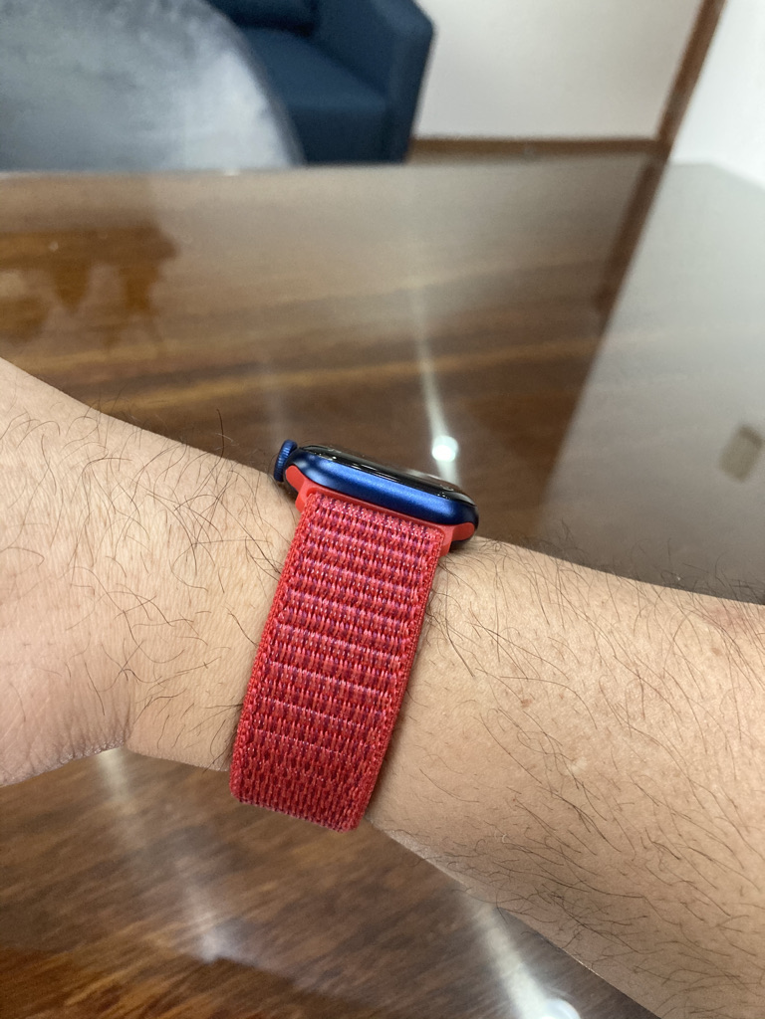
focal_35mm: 28
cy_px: 510
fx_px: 825
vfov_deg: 63.4
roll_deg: -13.1
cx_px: 382
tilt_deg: -37.8
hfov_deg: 49.7
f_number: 1.8
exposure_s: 1/60
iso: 320
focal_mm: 3.99
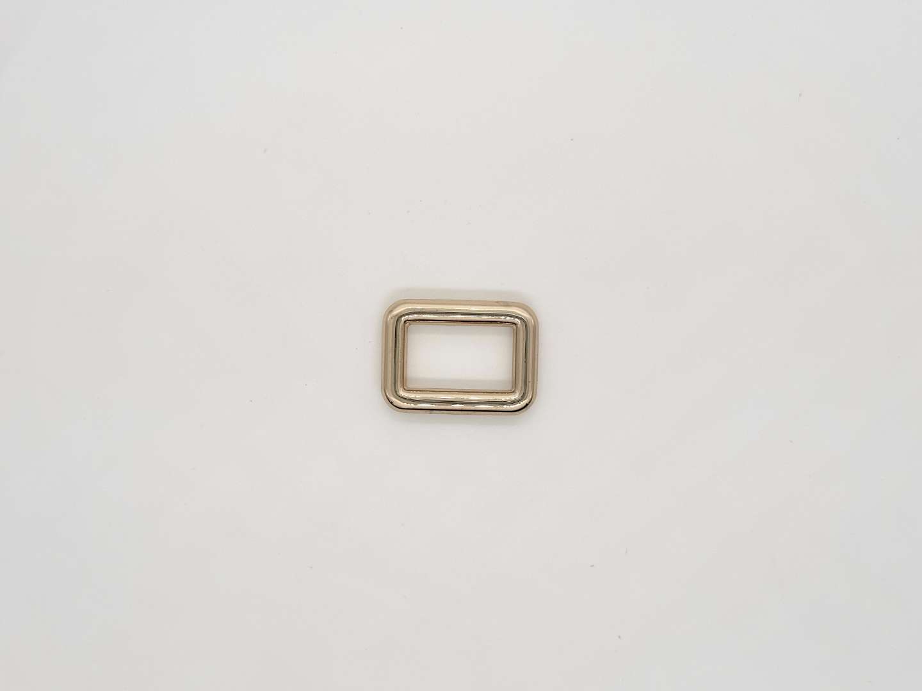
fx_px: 1278
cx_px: 461
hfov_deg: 39.7
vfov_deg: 30.3
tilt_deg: -88.2
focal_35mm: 48
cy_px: 346
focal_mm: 6.86
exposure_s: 1/2469
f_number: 1.78
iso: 64
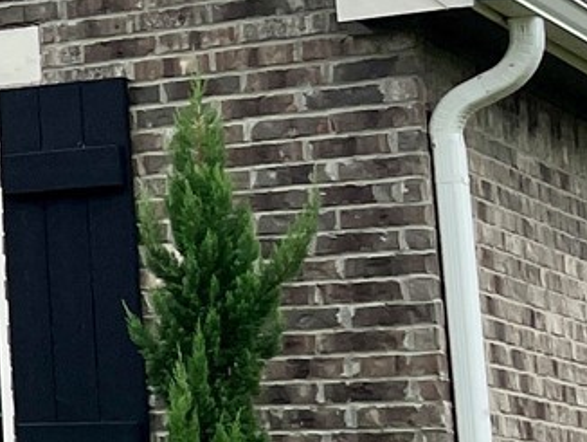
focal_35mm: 153
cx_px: -1037
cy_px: 97
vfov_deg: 9.7
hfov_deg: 10.3
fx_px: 2596
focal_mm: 5.1
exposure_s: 1/2755
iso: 50
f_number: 1.6
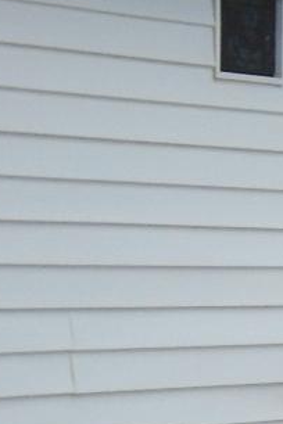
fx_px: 2830
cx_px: 867
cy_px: 305
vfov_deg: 8.6
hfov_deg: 5.4
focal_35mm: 240
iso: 100
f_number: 4.5
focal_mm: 8.7
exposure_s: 1/250
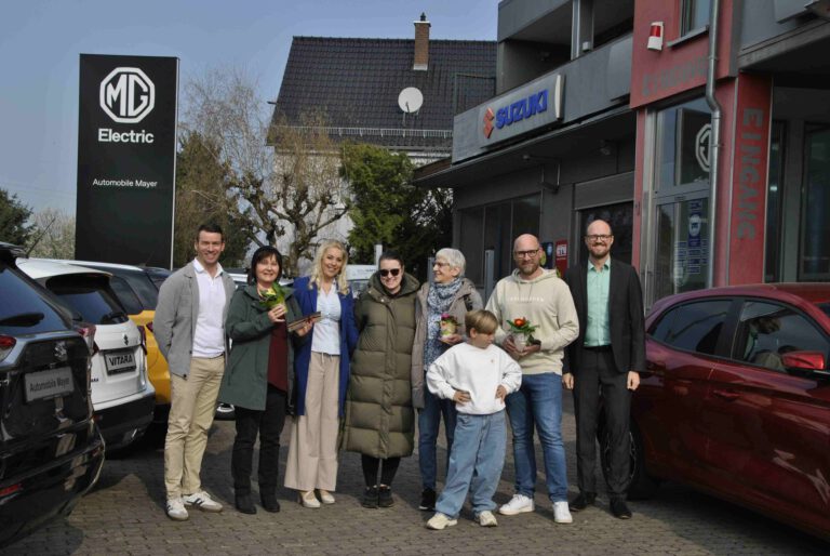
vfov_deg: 28.1
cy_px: 278
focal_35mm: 48
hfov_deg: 41.1
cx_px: 415
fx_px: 1108
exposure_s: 1/250
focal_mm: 32
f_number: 8
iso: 100
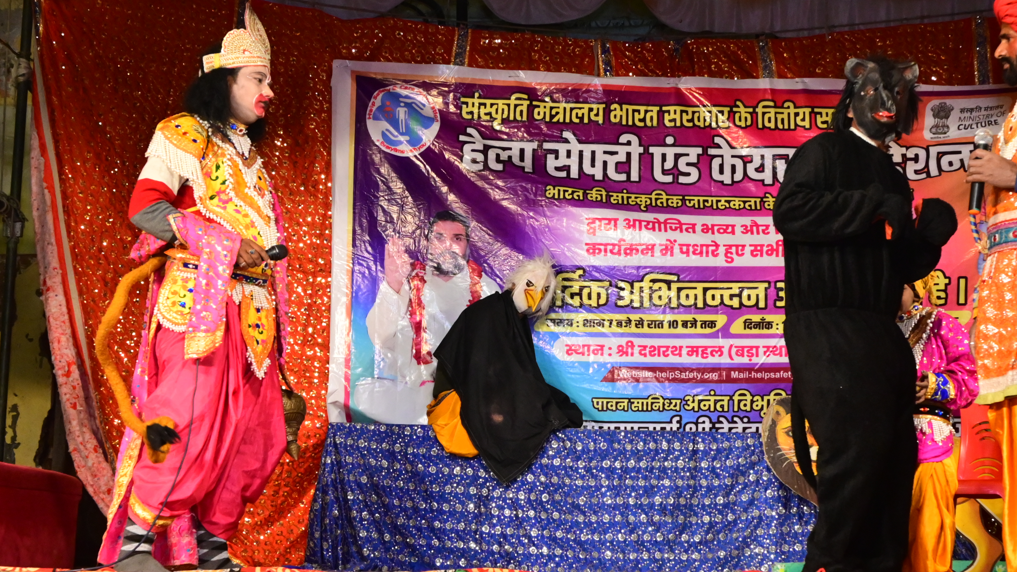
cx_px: 538
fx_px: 1510
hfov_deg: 37.2
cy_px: 353
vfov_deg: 21.4
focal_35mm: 56
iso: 2000
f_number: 5.6
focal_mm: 20
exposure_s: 1/160
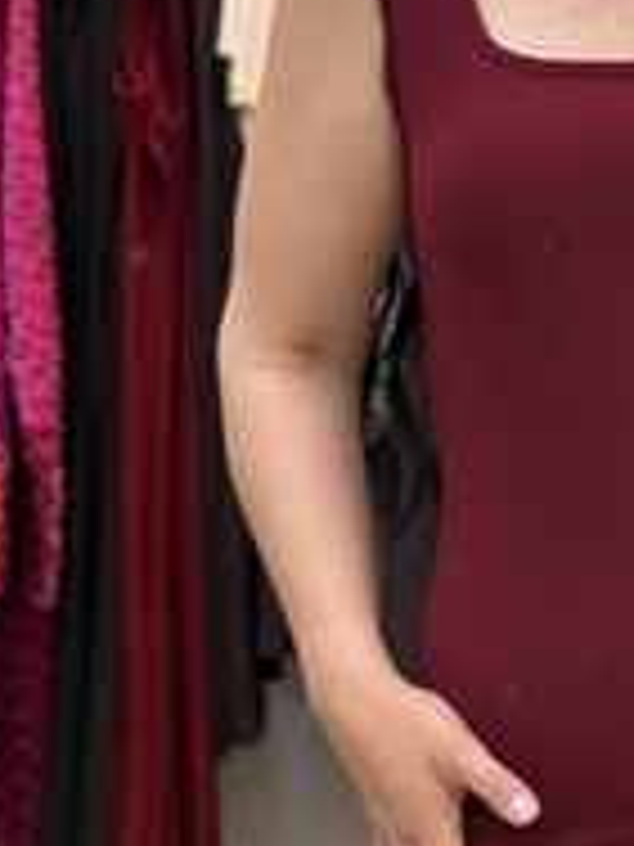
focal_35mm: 136
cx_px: 832
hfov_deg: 10.7
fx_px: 3321
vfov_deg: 14.5
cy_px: 263
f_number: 1.78
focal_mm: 6.76
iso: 100
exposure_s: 1/100
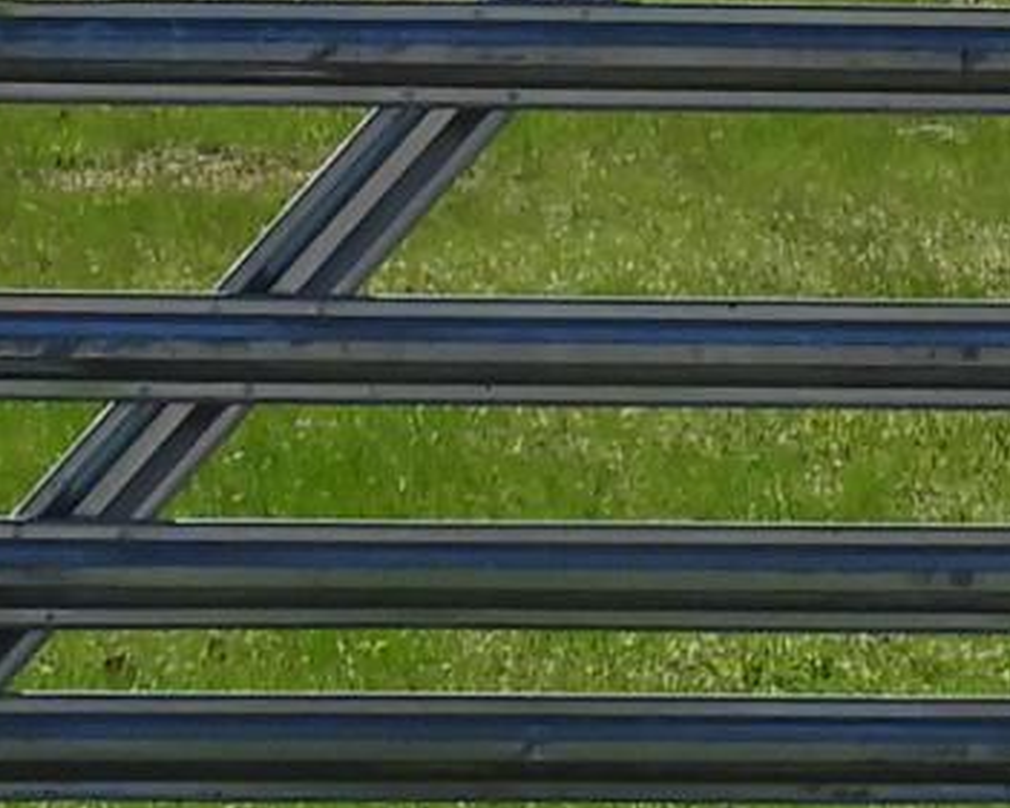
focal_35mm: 275
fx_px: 8223
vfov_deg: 5.5
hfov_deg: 7.0
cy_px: -690
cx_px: 1016
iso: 100
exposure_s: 1/1000
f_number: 3.6
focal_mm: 5.9
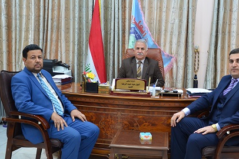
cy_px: 91
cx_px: 136
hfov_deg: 41.1
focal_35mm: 48
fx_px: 318
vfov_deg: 27.9
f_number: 4
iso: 800
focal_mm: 26
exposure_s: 1/50
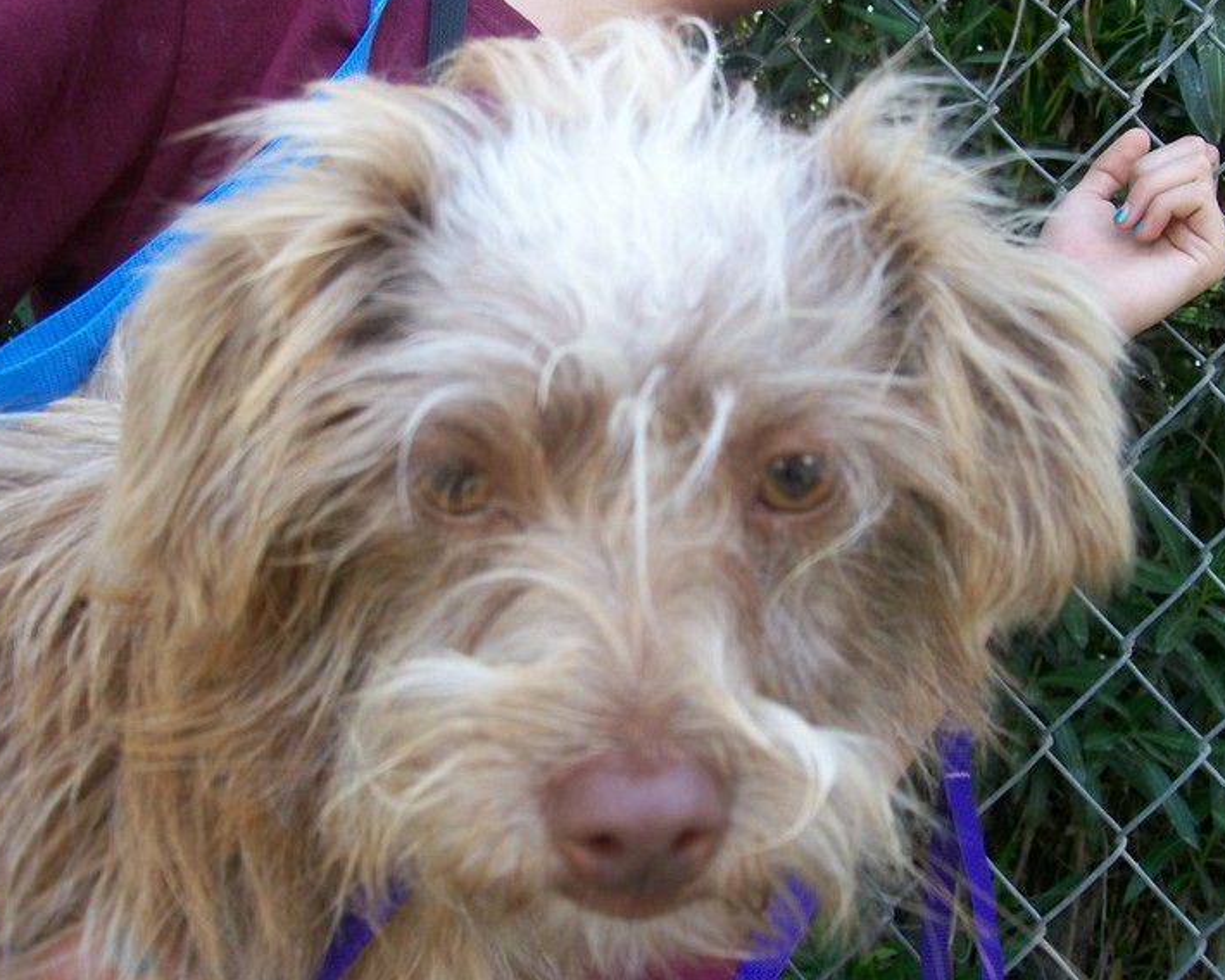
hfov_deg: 47.9
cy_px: 485
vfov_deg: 39.2
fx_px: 1378
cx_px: 640
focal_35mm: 38
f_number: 2.7
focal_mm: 6
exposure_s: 1/121
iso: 80
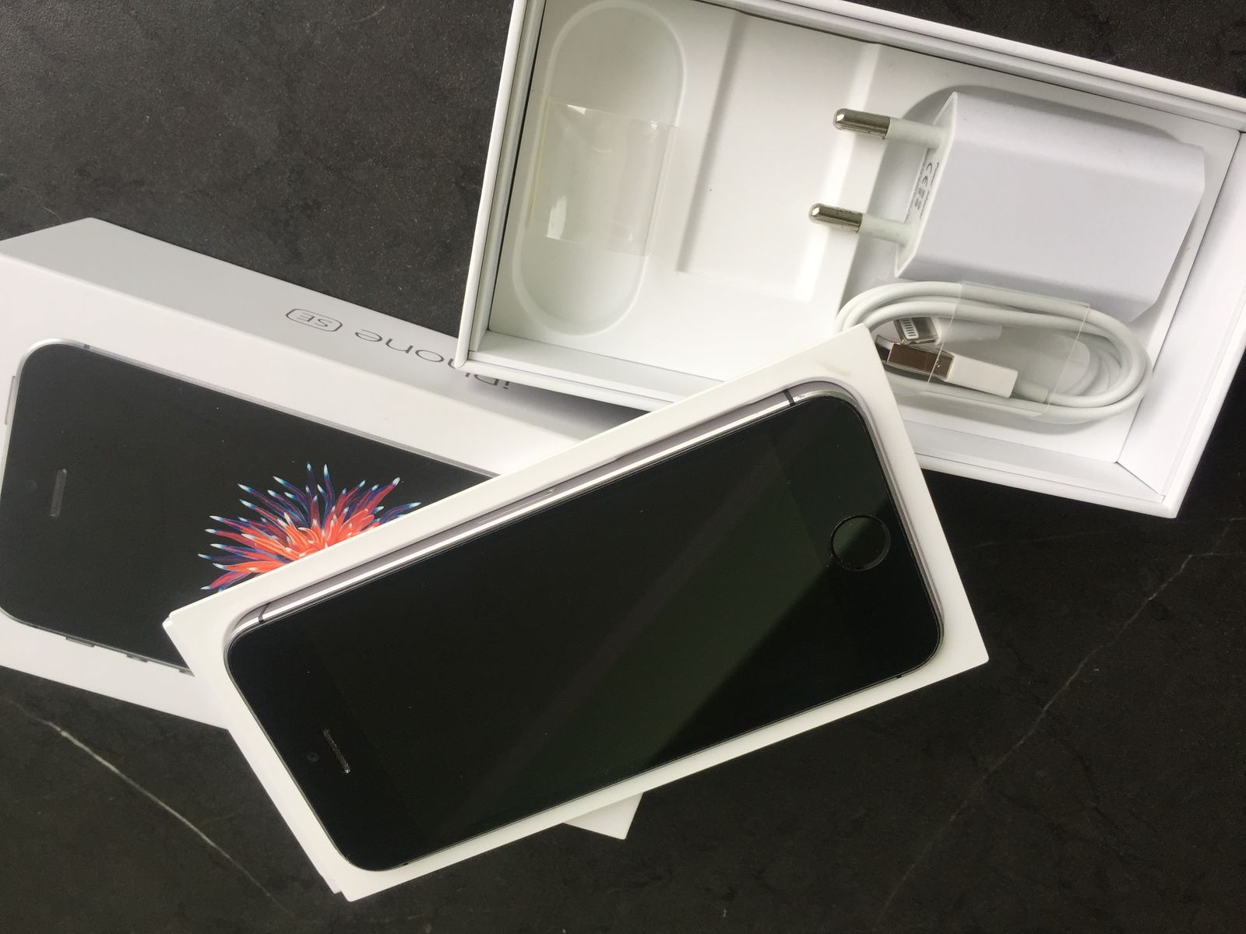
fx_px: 1044
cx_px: 623
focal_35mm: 29
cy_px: 467
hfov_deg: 61.7
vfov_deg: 48.2
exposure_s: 1/100
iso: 50
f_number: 2.2
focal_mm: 4.15
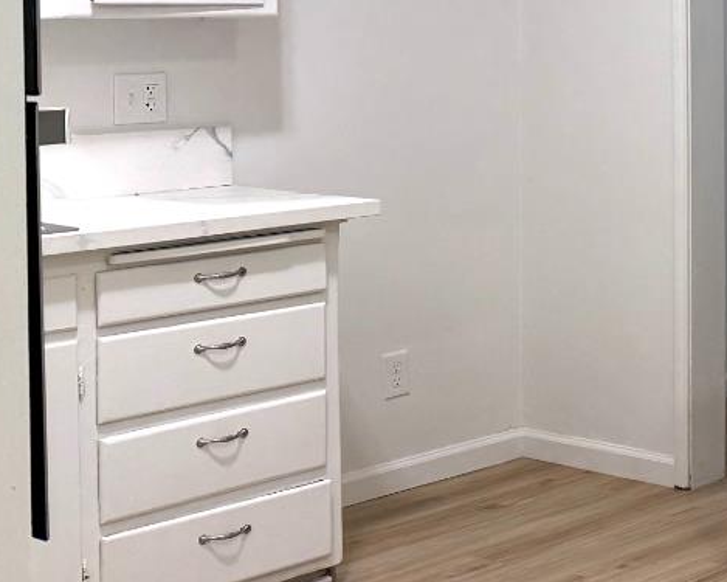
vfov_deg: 19.9
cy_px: 16
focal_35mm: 75
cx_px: 1091
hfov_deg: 21.4
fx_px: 1613
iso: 125
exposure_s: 1/120
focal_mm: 6.76
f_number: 1.78
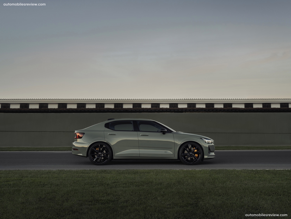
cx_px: 146
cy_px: 110
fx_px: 294
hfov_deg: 52.6
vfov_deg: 40.7
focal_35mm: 35
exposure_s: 1.3
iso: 100
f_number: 13
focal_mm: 44
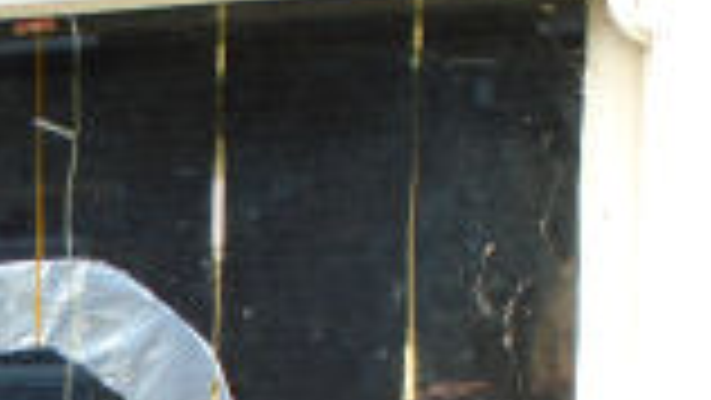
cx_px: -126
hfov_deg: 19.8
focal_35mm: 102
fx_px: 1924
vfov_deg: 11.3
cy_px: 627
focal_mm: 6.4
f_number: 3.8
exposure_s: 1/100
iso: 100
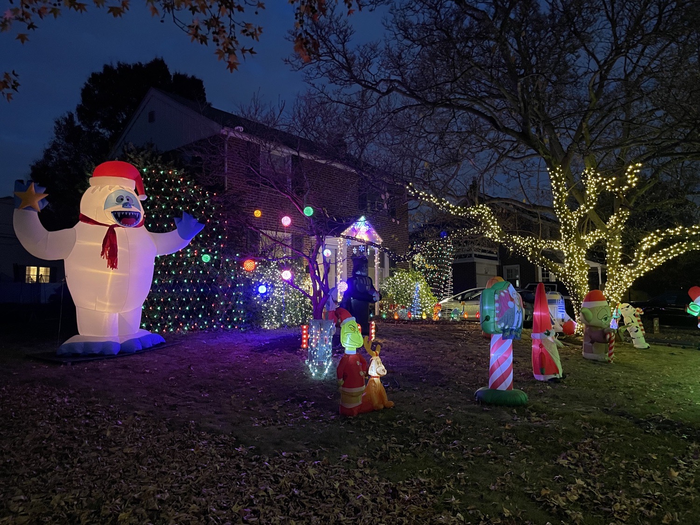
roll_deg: +0.9
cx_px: 350
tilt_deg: +5.9
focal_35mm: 26
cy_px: 262
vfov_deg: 53.1
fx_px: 526
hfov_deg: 67.3
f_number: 1.6
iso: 640
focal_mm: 4.2
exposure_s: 1/30
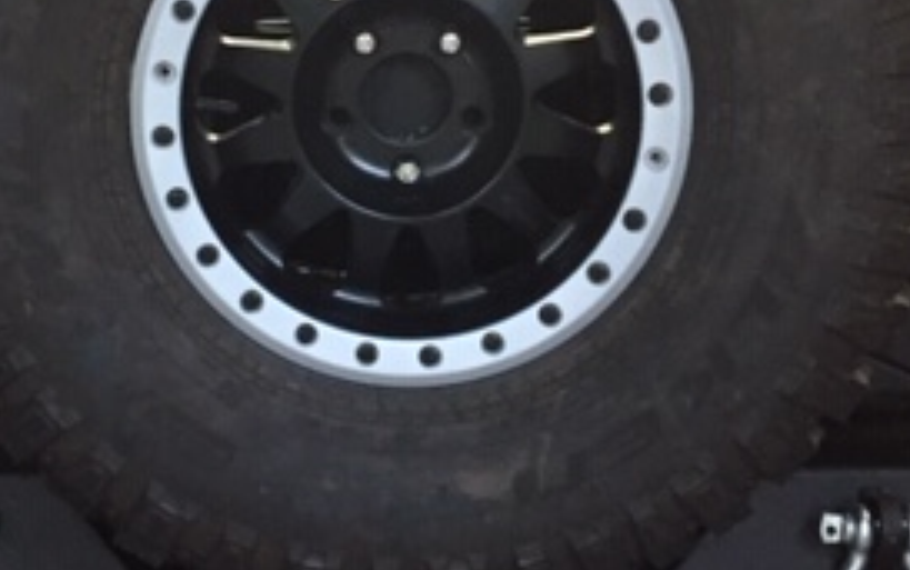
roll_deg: -0.3
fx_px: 1787
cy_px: 150
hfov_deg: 28.4
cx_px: 313
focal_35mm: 72
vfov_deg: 18.0
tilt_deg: -10.5
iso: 250
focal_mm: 4.15
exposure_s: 1/30
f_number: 2.2
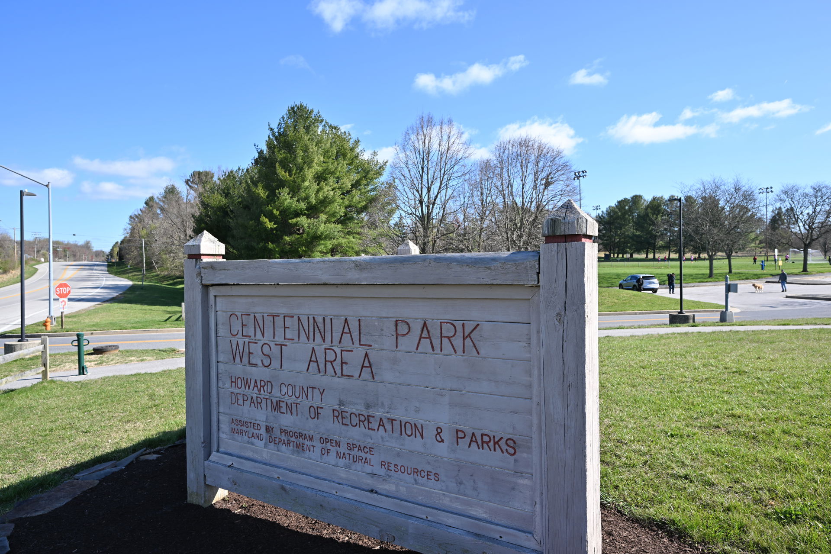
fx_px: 519
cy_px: 277
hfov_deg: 77.3
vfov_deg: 56.1
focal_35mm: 22
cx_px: 416
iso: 64
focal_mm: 22.5
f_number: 8
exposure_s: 1/125
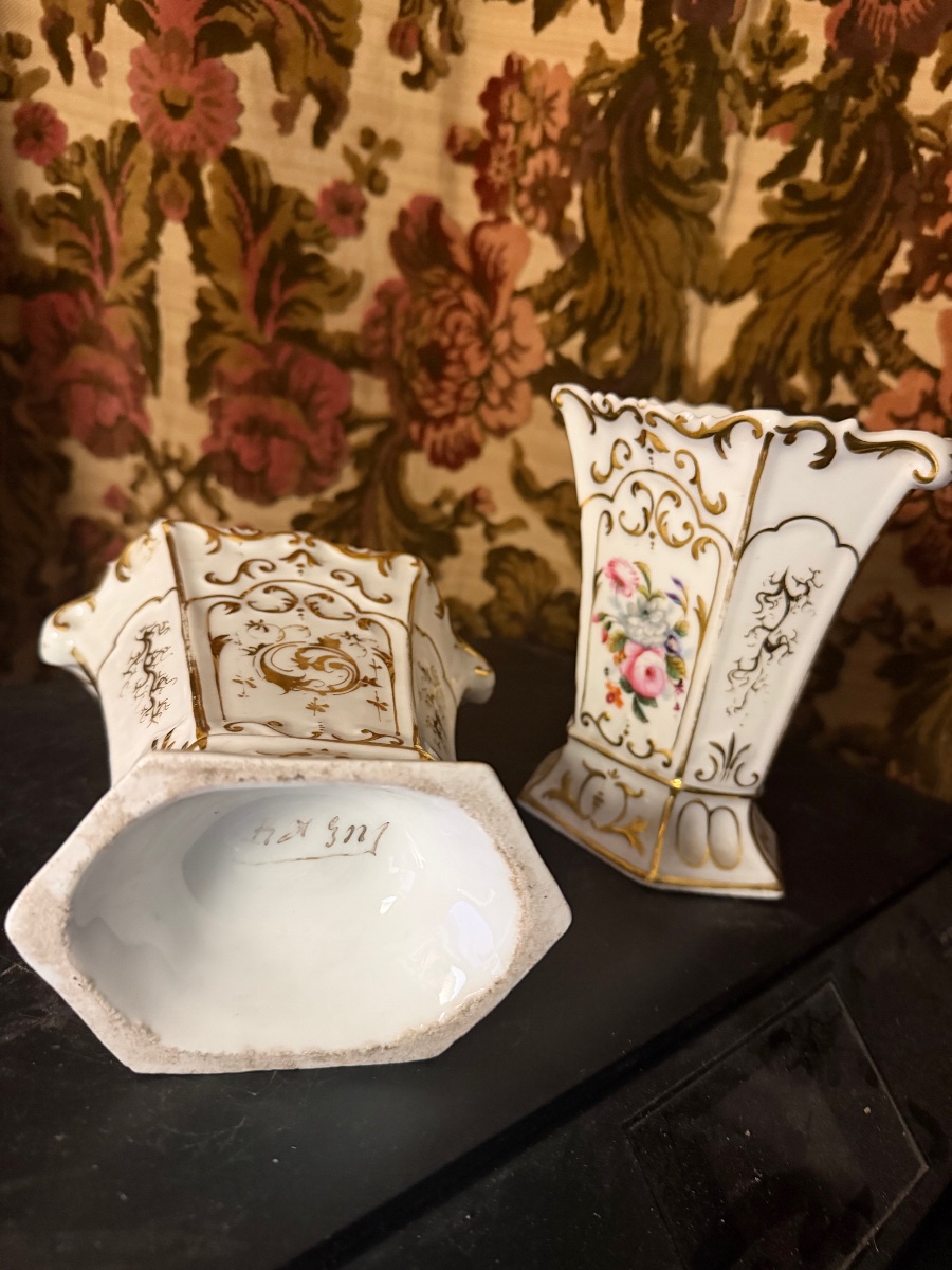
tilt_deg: -14.7
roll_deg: -8.1
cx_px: 476
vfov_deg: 71.6
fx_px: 880
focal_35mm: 24
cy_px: 635
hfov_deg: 56.8
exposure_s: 1/40
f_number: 1.78
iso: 800
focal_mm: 6.76
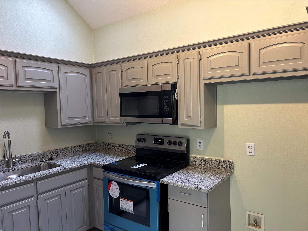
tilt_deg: -3.4
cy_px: 116
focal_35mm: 26
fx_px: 231
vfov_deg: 53.1
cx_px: 154
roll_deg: +1.1
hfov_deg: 67.3
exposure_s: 1/60
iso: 200
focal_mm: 5.7
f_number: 1.5
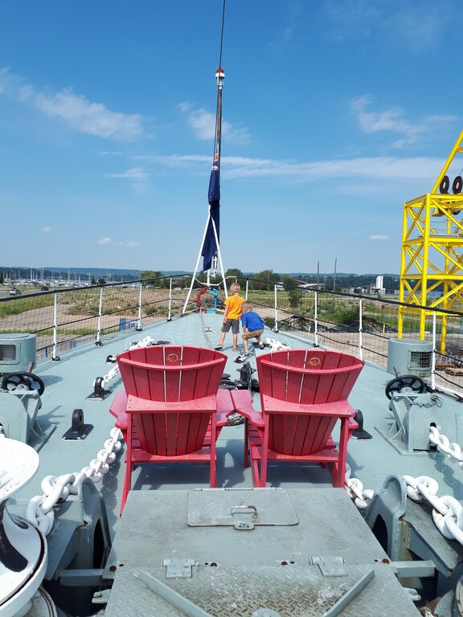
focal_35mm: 27
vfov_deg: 65.3
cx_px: 232
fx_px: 482
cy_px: 308
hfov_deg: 51.4
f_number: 1.9
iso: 40
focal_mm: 3.6
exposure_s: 1/1431
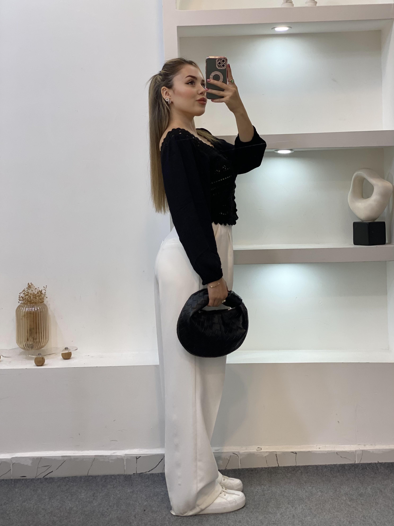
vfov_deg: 36.8
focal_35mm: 52
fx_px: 789
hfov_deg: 28.0
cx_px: 197
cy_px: 263
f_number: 2
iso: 64
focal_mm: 6
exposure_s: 1/100
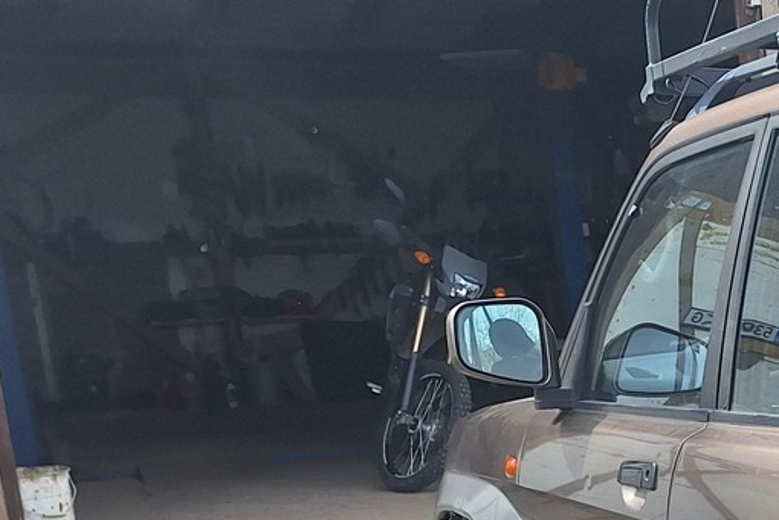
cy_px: 624
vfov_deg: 17.3
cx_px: 1217
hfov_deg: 21.8
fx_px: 1623
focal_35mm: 75
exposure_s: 1/1245
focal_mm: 5.54
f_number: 1.8
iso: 40
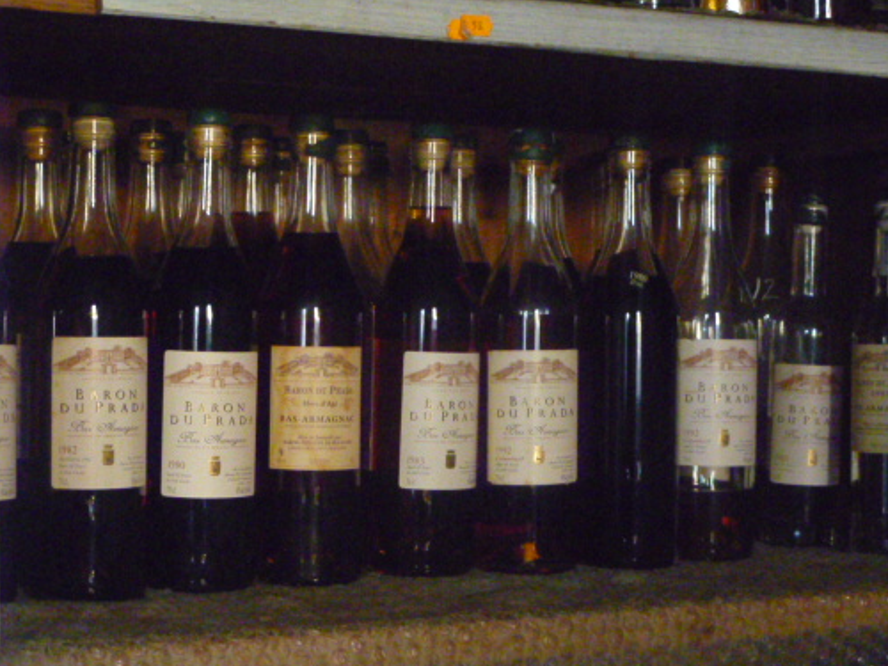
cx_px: 437
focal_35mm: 73
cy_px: 394
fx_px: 1873
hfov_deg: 26.7
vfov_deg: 20.1
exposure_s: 1/15
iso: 1600
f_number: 4
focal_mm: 10.2
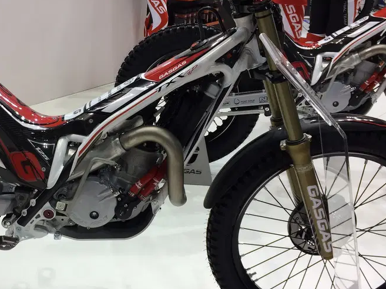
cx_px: 100
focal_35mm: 53
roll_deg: -0.8
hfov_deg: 35.5
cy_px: 156
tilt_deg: -24.0
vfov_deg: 27.5
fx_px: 591
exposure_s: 1/50
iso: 40
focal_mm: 4.15
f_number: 2.2
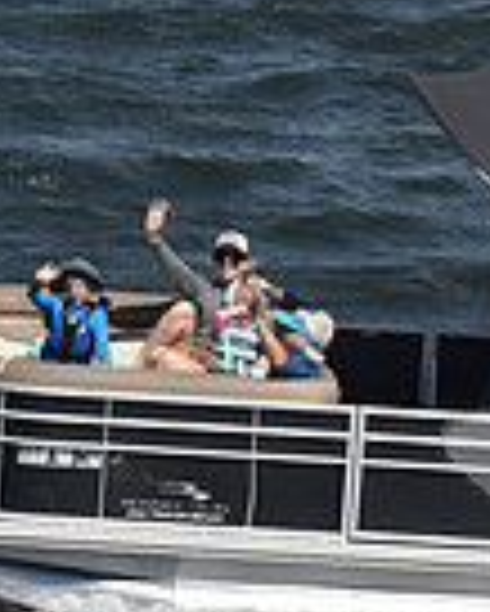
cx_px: 764
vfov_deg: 2.9
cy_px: 583
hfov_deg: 2.3
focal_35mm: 662
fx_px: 11987
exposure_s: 1/1000
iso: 400
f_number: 13
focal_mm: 110
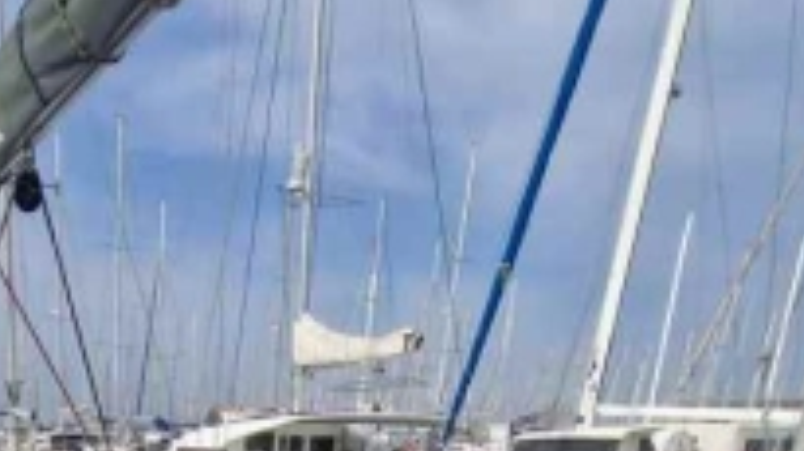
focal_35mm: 38
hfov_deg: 50.1
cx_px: 176
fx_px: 810
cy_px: 794
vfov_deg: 21.5
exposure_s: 1/2432
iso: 50
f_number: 2.2
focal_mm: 2.2
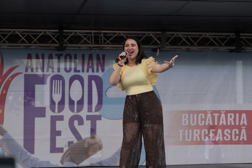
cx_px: 126
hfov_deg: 19.5
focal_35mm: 105
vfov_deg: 13.0
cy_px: 84
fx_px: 735
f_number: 4
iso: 400
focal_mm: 105
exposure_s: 1/1000
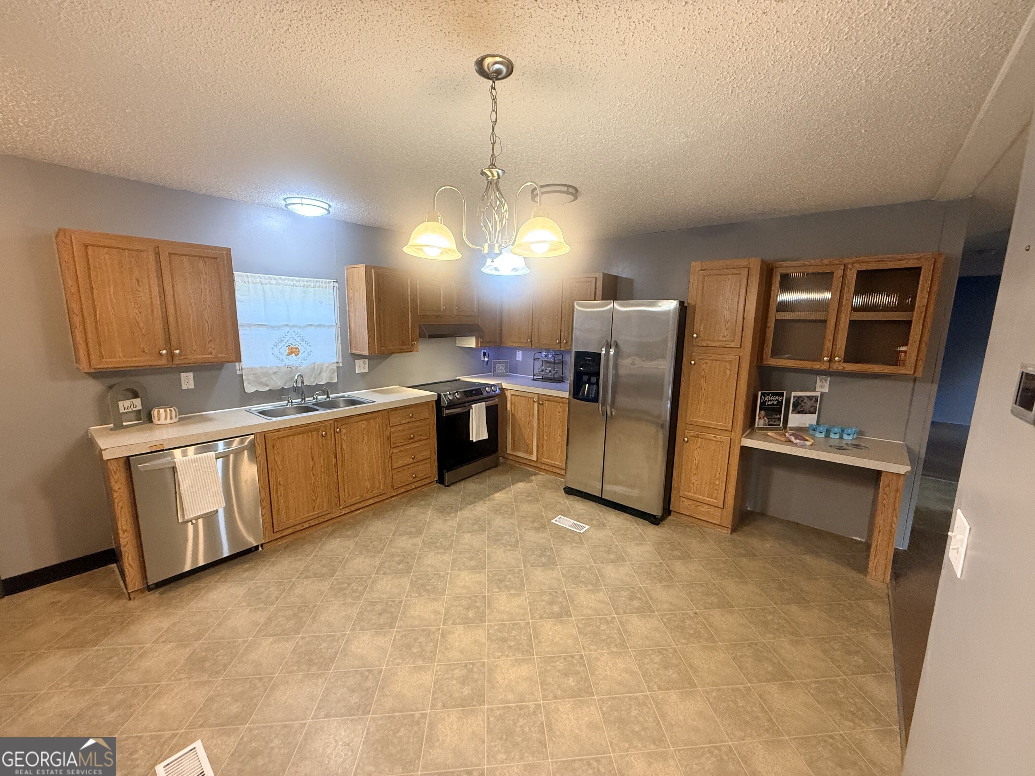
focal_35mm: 14
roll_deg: -0.7
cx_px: 518
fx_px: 419
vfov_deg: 85.7
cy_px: 388
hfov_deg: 102.1
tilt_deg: -8.9
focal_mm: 2.22
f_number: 2.2
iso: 400
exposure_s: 1/60
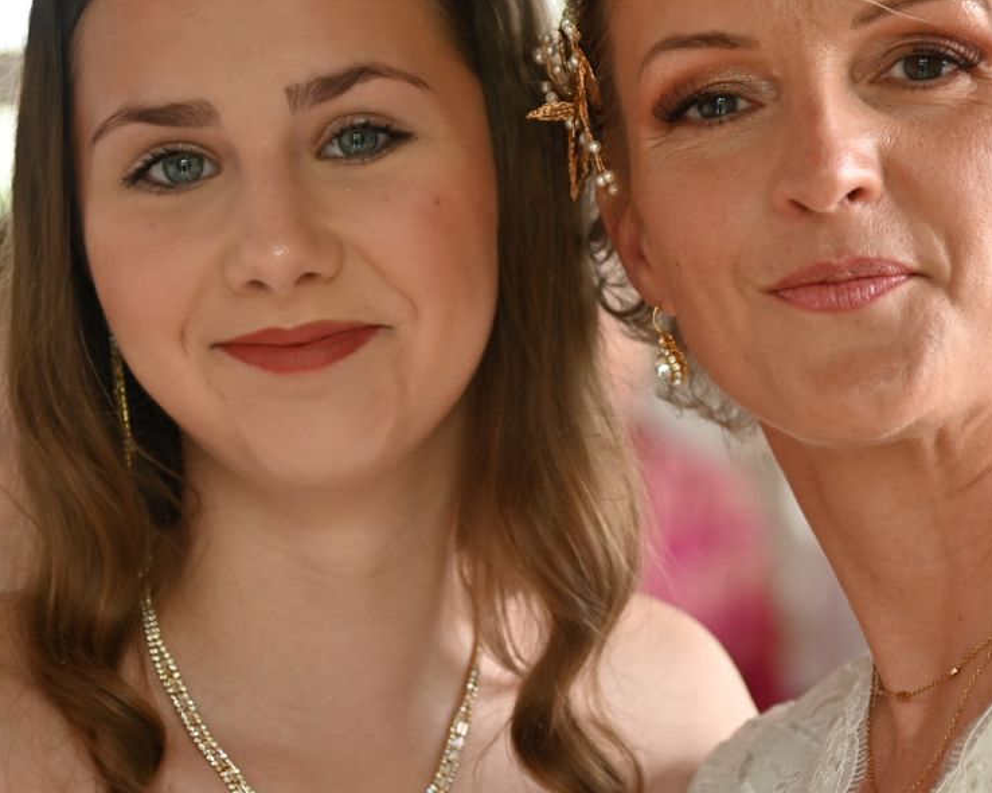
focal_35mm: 196
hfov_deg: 9.9
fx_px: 5753
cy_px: 293
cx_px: 627
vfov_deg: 7.9
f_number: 4
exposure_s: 1/125
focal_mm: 95
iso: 450
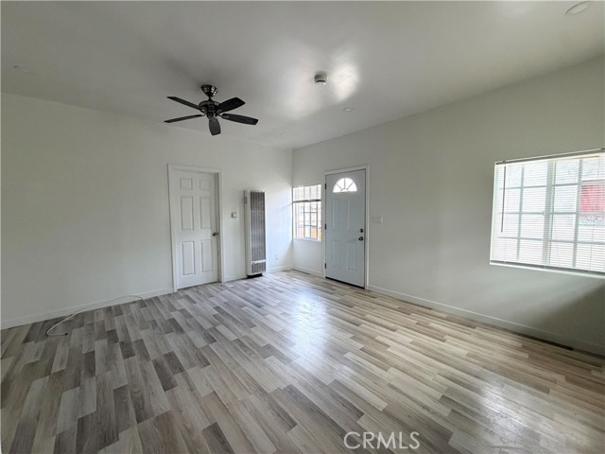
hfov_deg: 102.1
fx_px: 245
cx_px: 302
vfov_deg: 85.7
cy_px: 227
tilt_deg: -5.3
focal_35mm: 14
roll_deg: +0.7
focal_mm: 2.22
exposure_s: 1/121
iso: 200
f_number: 2.2
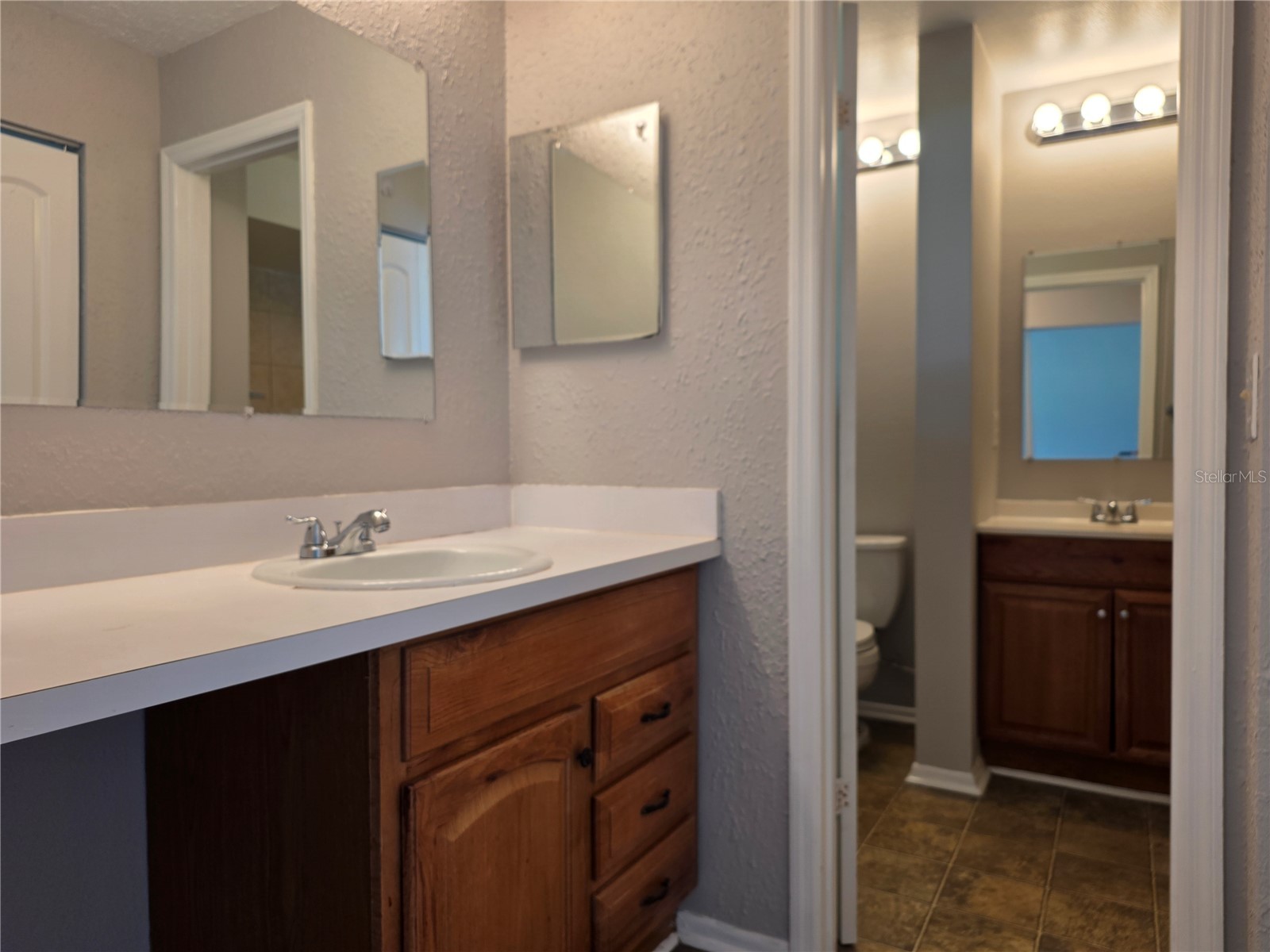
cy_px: 476
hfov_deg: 73.9
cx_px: 635
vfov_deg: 58.9
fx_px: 844
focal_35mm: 23
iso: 64
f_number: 1.7
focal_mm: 6.3
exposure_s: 1/120
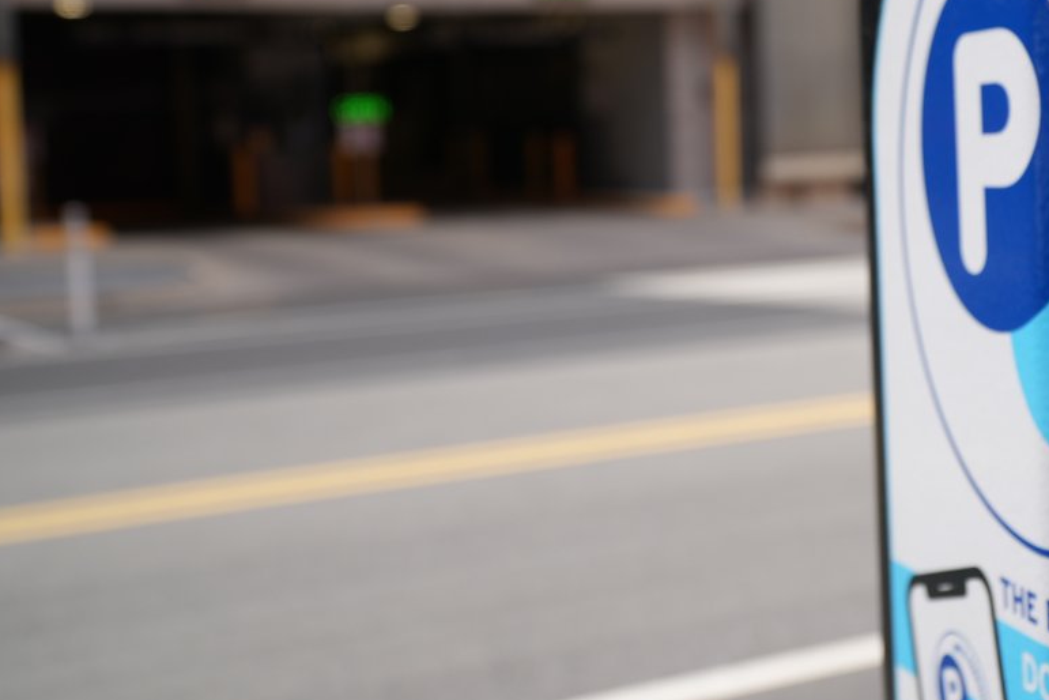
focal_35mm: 56
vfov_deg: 24.1
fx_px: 1632
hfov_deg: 35.4
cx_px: 679
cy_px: 230
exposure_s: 1/250
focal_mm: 27
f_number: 5
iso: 100
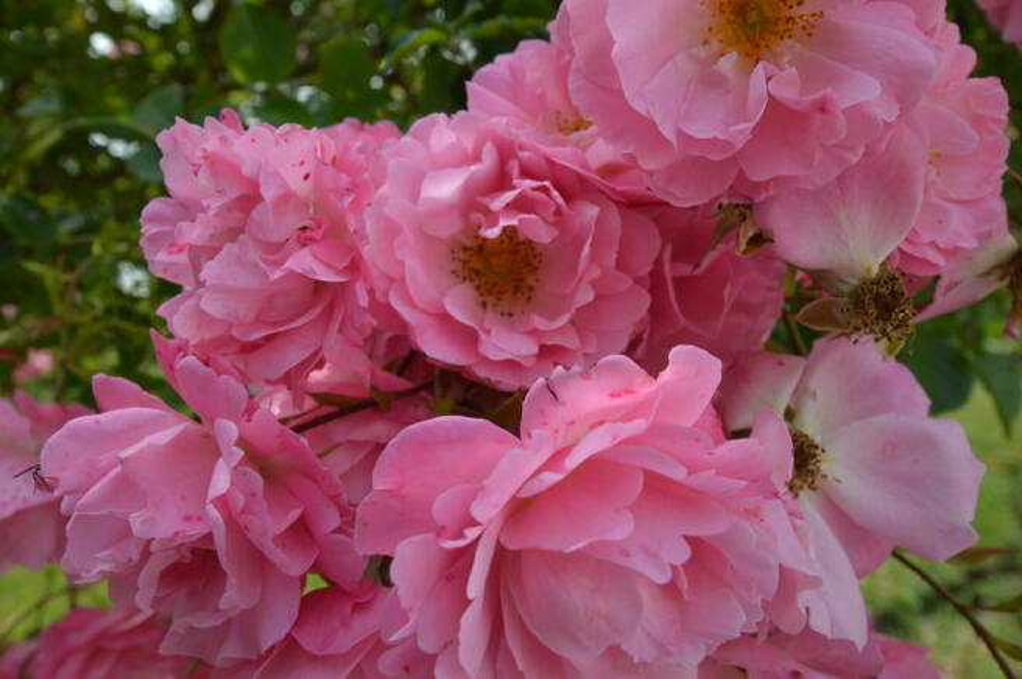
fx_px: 851
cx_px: 511
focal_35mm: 30
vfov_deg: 43.5
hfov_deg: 62.0
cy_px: 340
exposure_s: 1/320
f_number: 9
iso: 400
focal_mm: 20
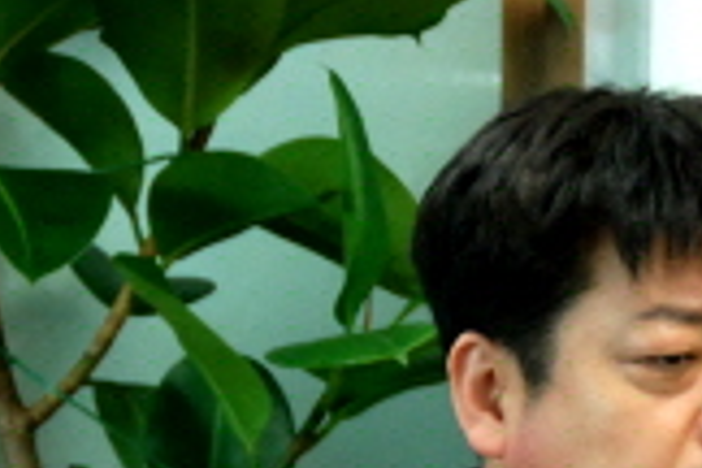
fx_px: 6318
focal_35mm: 324
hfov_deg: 6.3
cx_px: 884
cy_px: 702
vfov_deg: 4.2
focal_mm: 70
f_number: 5
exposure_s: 1/40
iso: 800
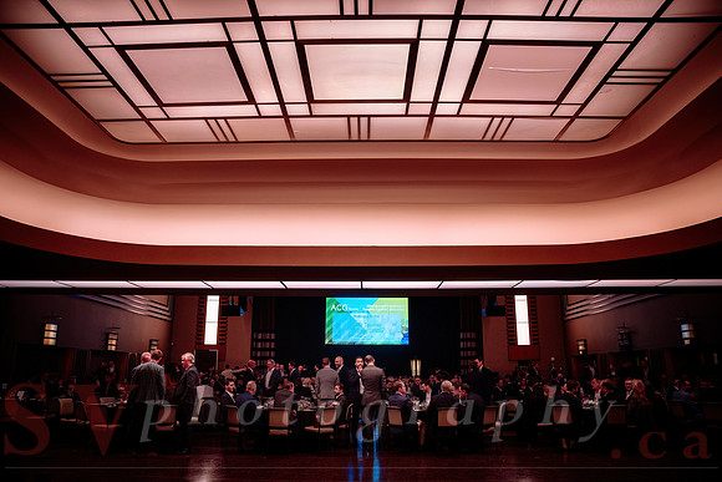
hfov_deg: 73.5
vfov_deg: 52.9
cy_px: 241
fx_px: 484
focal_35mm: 24
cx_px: 361
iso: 800
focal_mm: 24
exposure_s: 1/50
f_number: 2.8
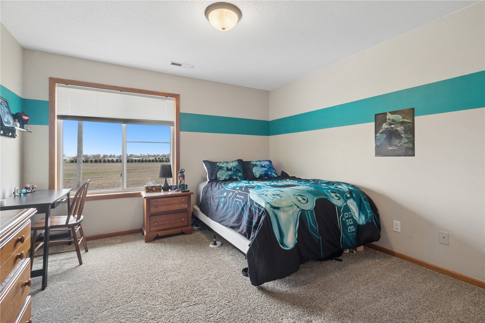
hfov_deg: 96.7
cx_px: 242
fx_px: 216
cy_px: 162
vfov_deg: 73.7
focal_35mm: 16
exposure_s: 1/6
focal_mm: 16
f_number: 10
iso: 400
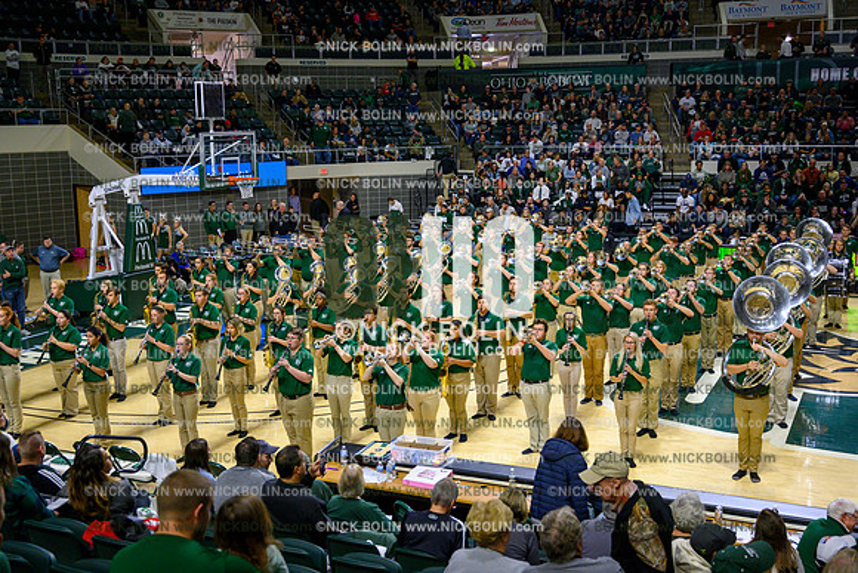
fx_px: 977
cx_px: 429
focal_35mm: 41
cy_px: 286
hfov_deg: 47.4
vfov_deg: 32.6
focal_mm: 41
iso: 3200
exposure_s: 1/500
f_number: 4.5
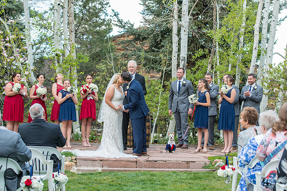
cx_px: 144
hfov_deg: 28.8
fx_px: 558
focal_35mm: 70
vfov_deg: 19.5
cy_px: 96
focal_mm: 70
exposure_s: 1/200
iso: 400
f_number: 5
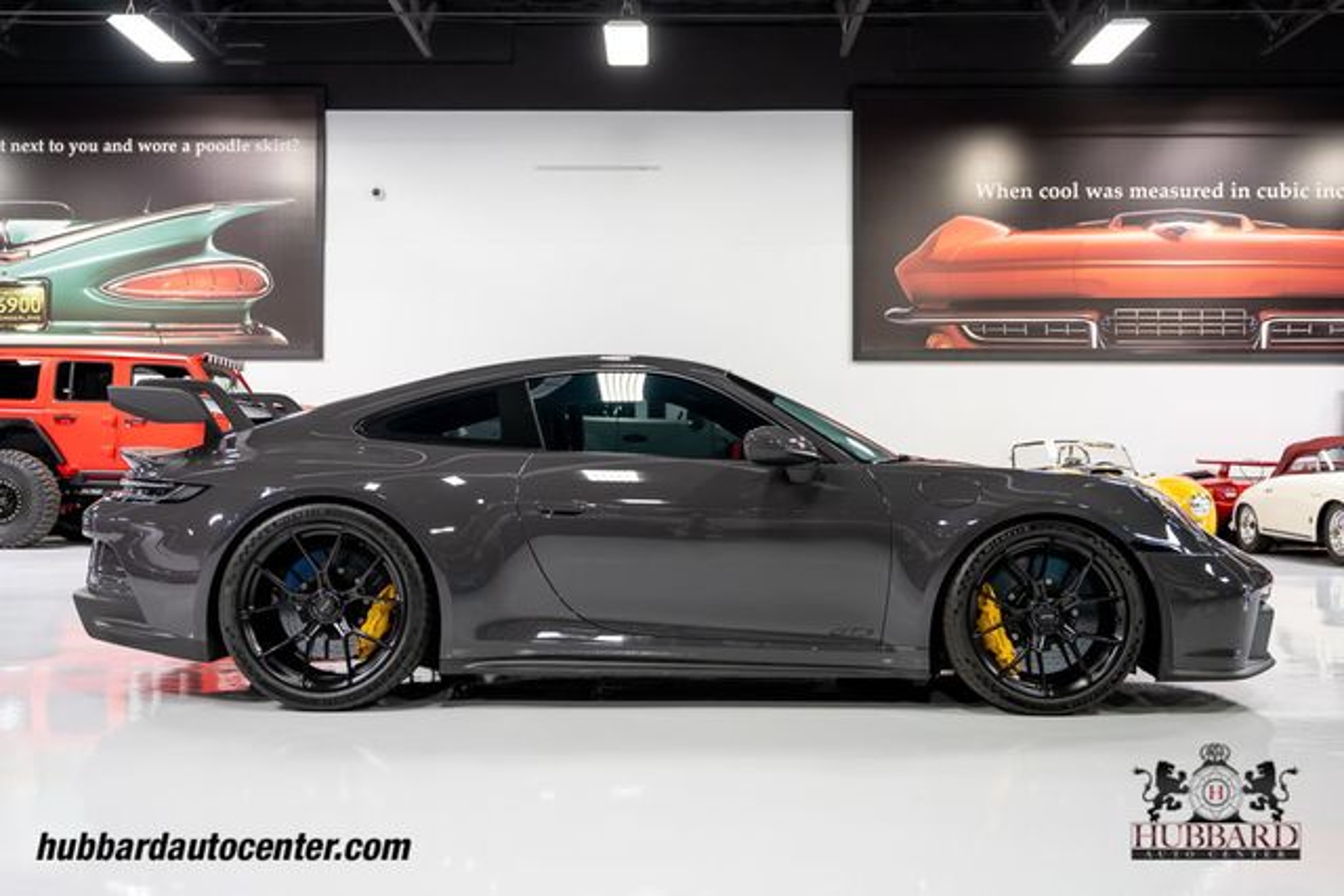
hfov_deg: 54.4
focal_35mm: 35
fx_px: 1307
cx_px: 672
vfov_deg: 37.9
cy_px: 448
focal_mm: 35
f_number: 4
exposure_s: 1/60
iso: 800
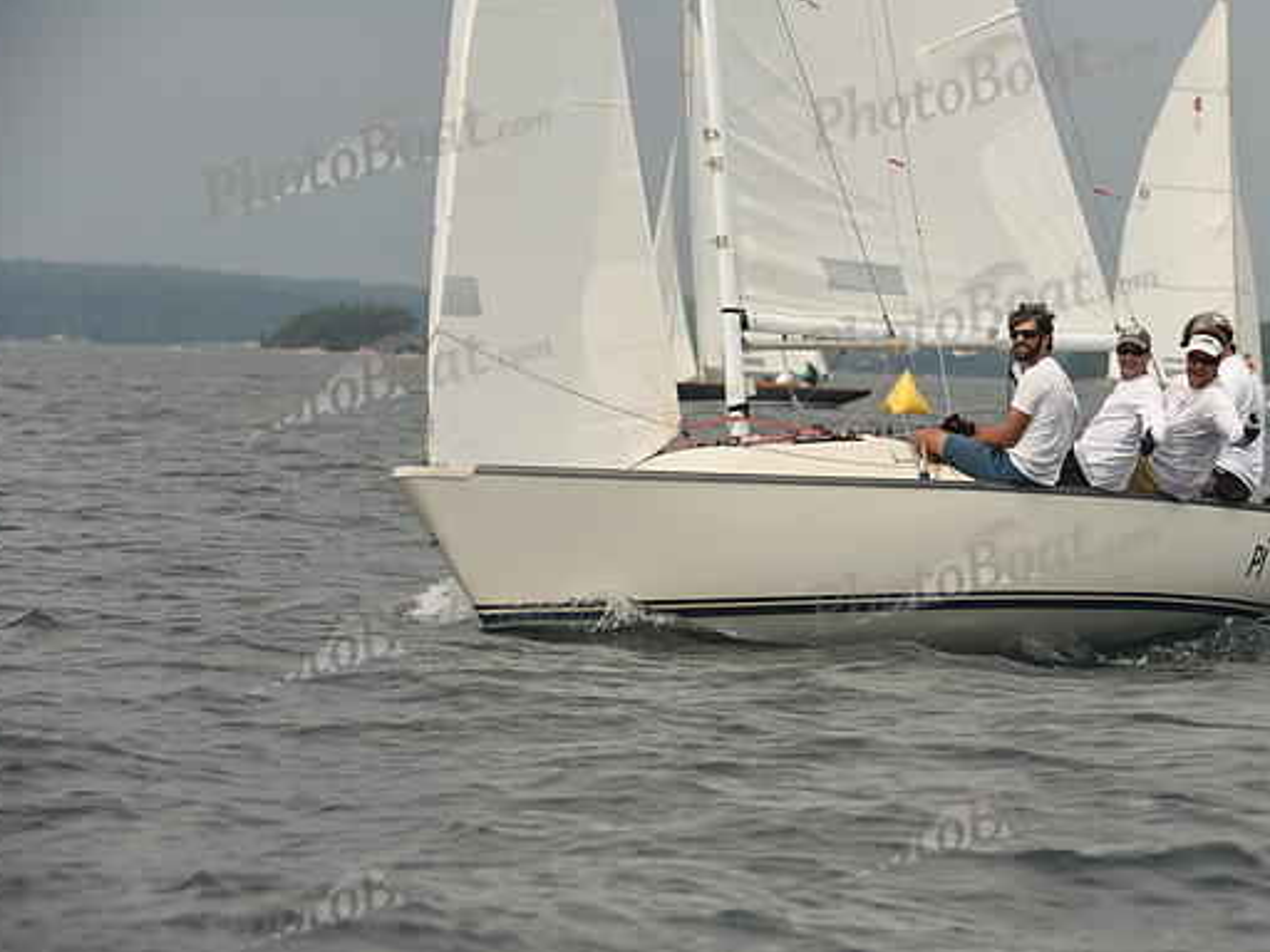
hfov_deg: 9.1
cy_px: 477
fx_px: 7998
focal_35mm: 218
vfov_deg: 6.8
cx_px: 682
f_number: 6.3
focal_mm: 200
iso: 250
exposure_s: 1/1000
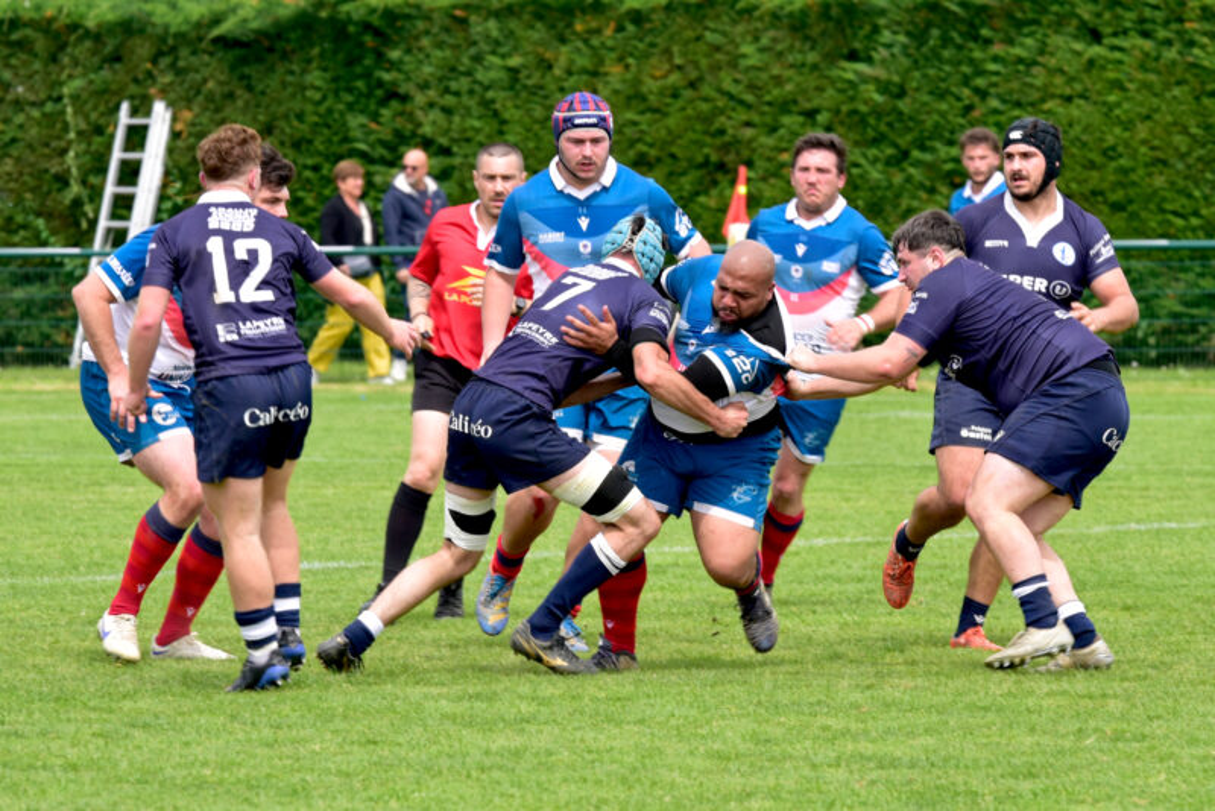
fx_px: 6752
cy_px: 406
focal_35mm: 200
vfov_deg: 6.9
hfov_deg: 10.3
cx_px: 608
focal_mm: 200
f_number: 5.6
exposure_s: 1/320
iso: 160
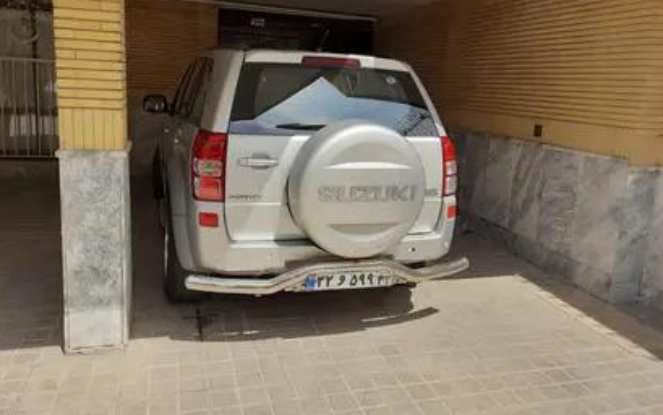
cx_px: 319
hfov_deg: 66.4
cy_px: 177
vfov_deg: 44.5
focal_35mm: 28
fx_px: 506
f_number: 1.8
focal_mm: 5.23
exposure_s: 1/684
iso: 20
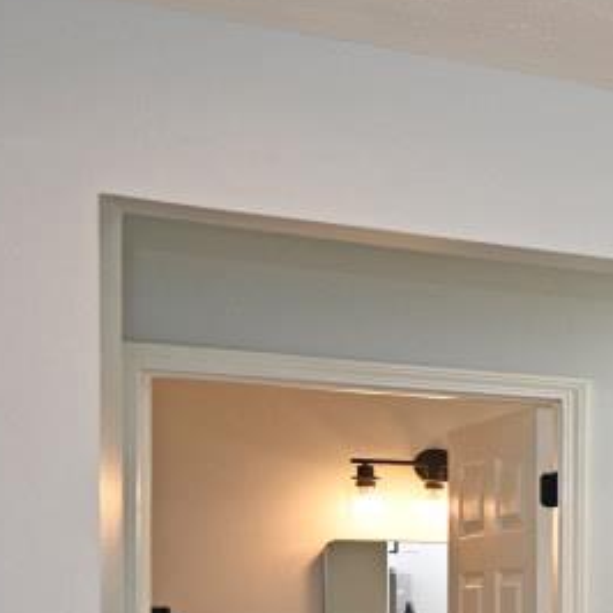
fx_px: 1342
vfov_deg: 24.6
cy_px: 601
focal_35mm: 67
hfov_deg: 14.2
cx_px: 1549
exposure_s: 1/80
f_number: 4.5
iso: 200
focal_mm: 14
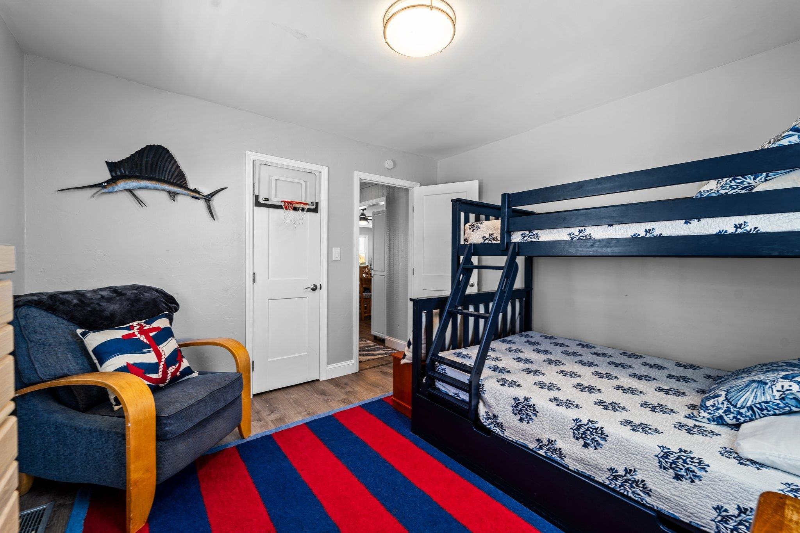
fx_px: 311
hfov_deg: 104.3
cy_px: 266
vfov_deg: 81.2
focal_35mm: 14
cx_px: 400
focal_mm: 14
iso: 100
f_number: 8
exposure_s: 1/2
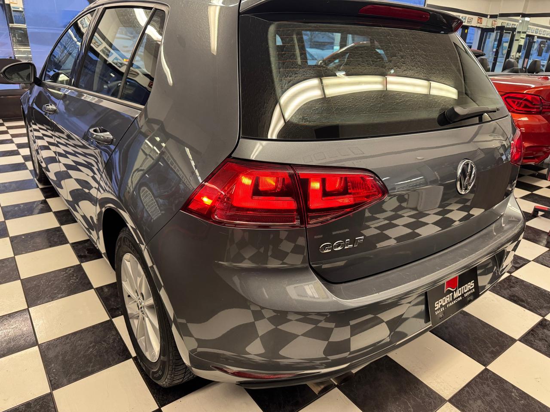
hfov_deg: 71.6
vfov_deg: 56.8
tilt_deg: -22.2
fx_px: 381
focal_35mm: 24
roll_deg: -3.2
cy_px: 206
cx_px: 275
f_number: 1.78
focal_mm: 6.76
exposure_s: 1/60
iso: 250
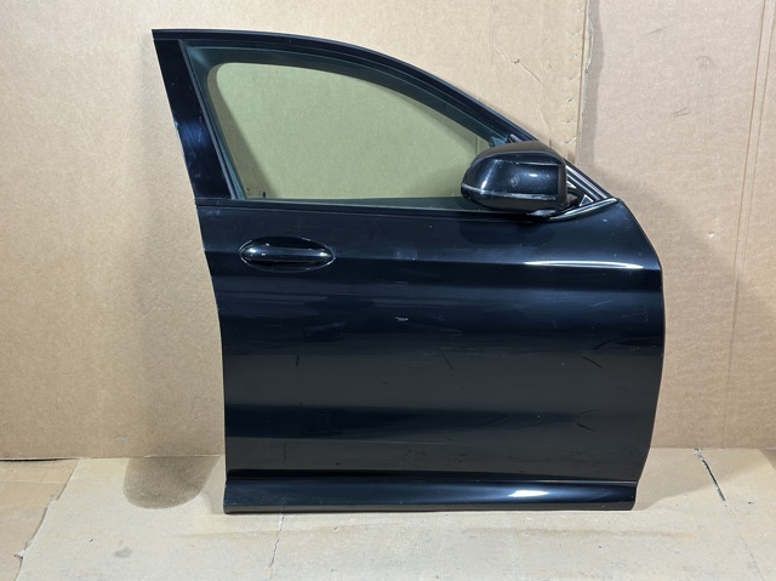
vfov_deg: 30.2
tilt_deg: -20.6
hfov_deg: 39.7
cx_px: 388
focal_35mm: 48
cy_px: 290
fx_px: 1075
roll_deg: +0.2
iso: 320
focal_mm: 6.86
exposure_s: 1/50
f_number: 1.78
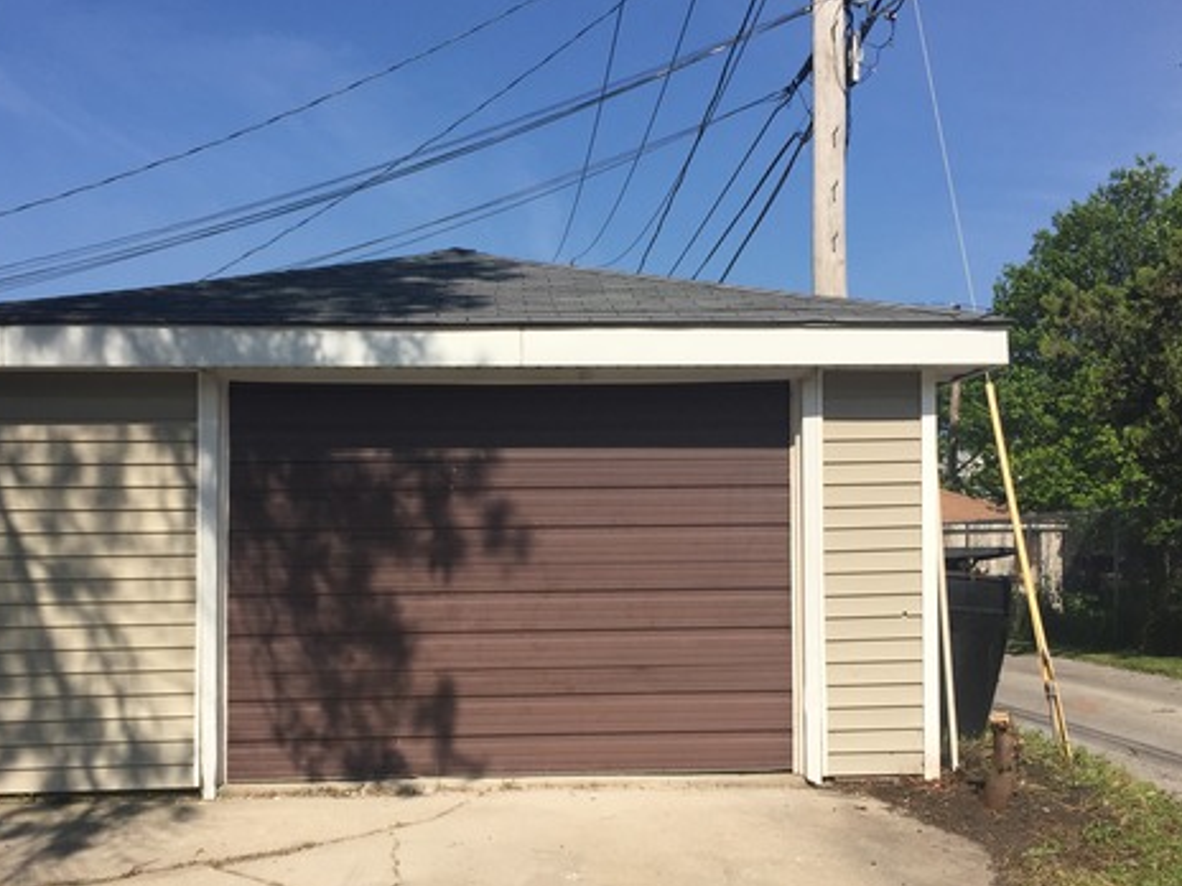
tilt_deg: +0.7
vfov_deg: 35.9
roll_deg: -1.2
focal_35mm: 40
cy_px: 519
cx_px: 535
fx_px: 1366
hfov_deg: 46.7
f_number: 2.2
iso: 32
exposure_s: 1/2825
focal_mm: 4.15
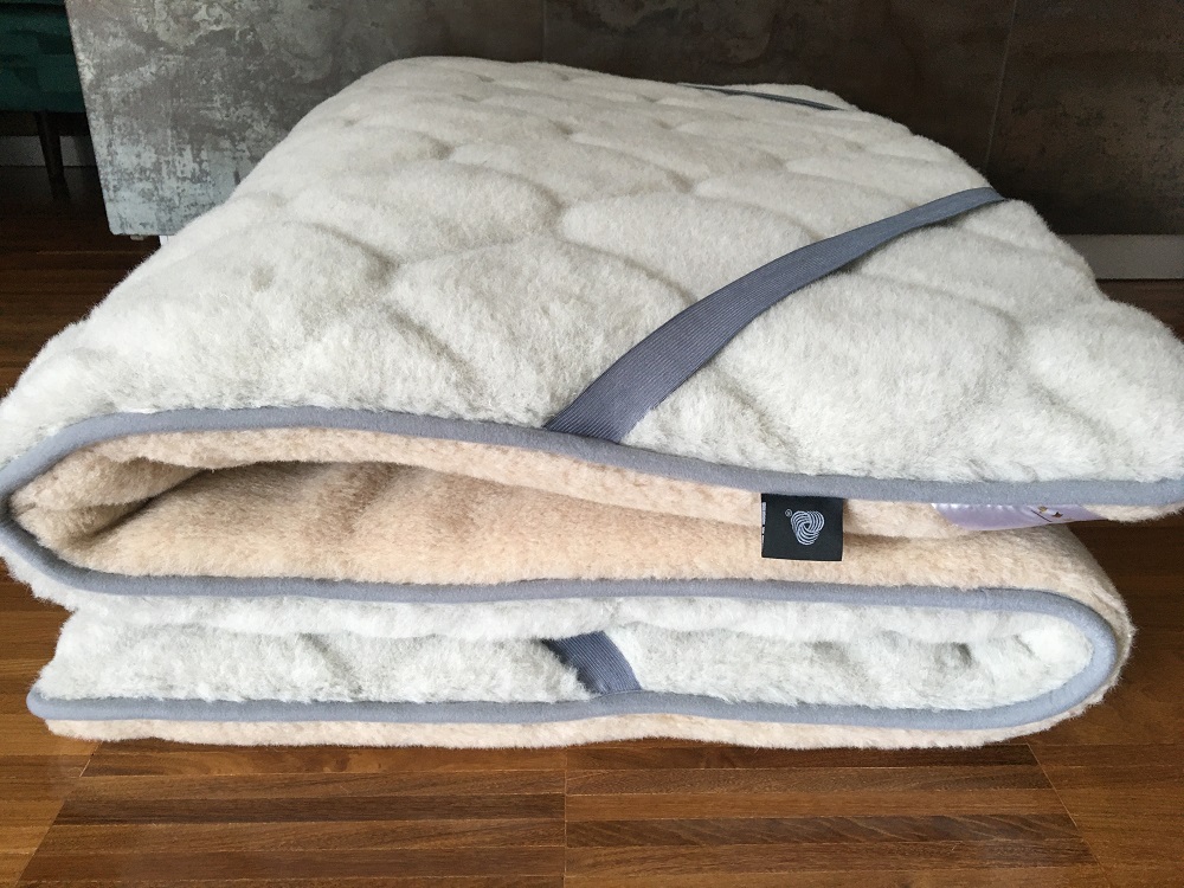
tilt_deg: -25.7
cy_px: 444
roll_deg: -0.7
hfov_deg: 61.7
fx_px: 992
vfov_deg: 48.2
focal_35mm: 29
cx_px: 592
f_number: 2.2
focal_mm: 4.15
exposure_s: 1/33
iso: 64
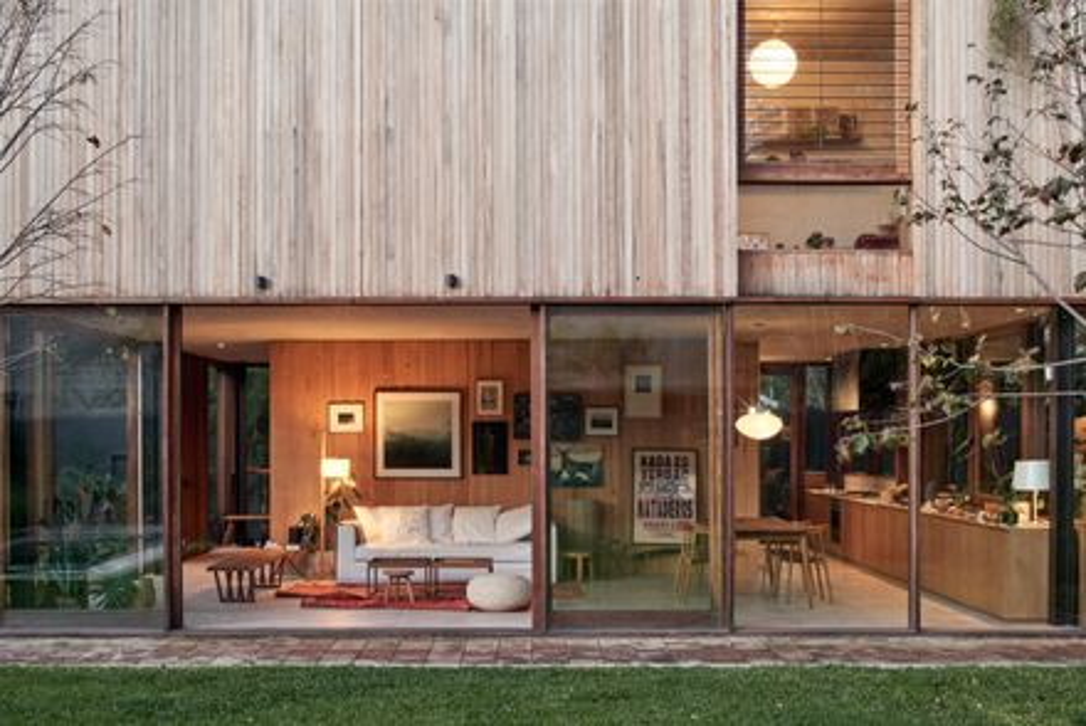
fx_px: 1358
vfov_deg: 29.9
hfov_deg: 43.6
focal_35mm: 45
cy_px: 363
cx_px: 543
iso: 100
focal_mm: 45
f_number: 22
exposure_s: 4
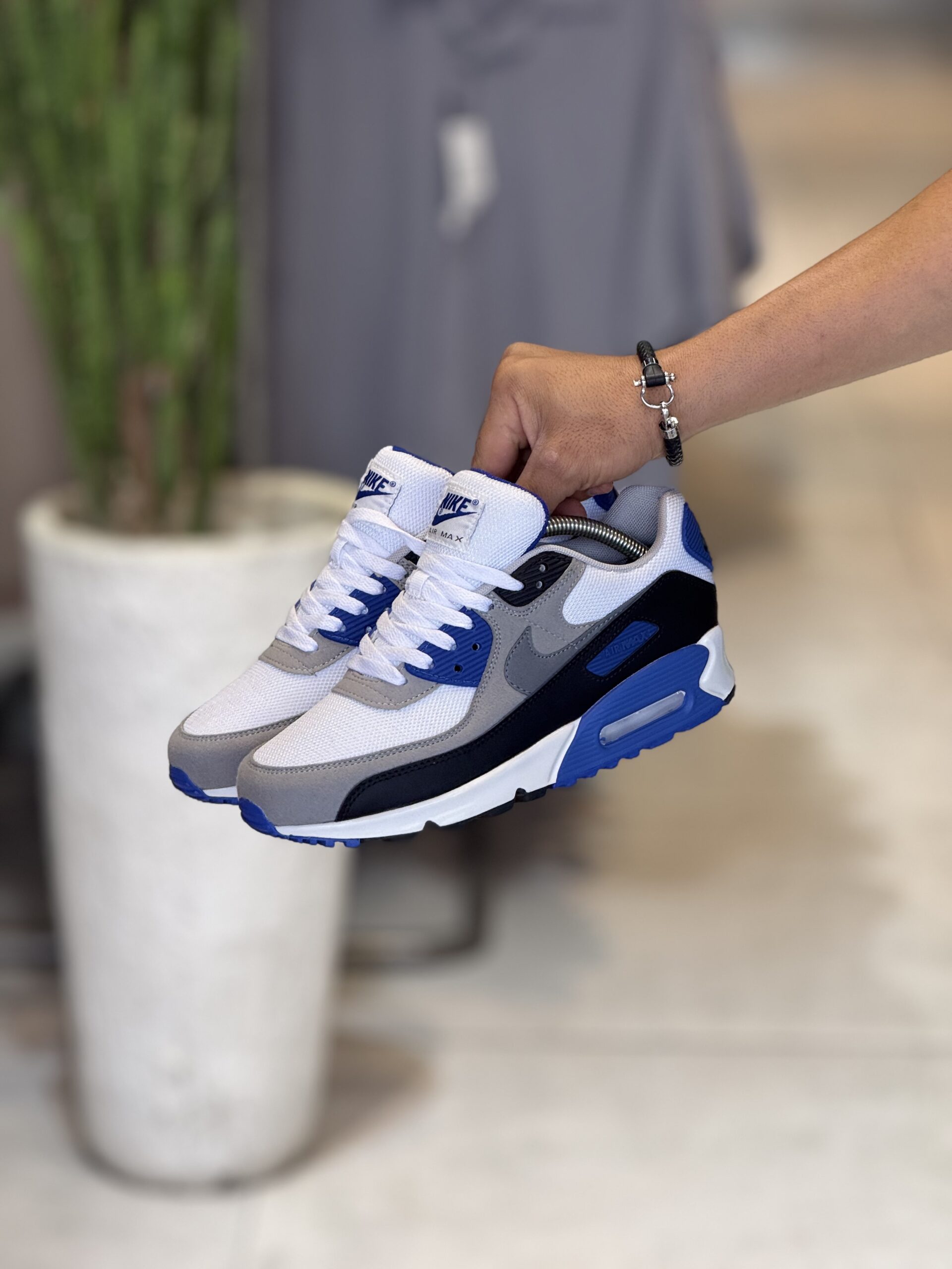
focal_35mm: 120
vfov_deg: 16.4
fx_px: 4400
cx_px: 476
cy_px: 634
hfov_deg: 12.3
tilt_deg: -12.8
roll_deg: -1.4
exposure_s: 1/100
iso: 80
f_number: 2.8
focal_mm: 15.66
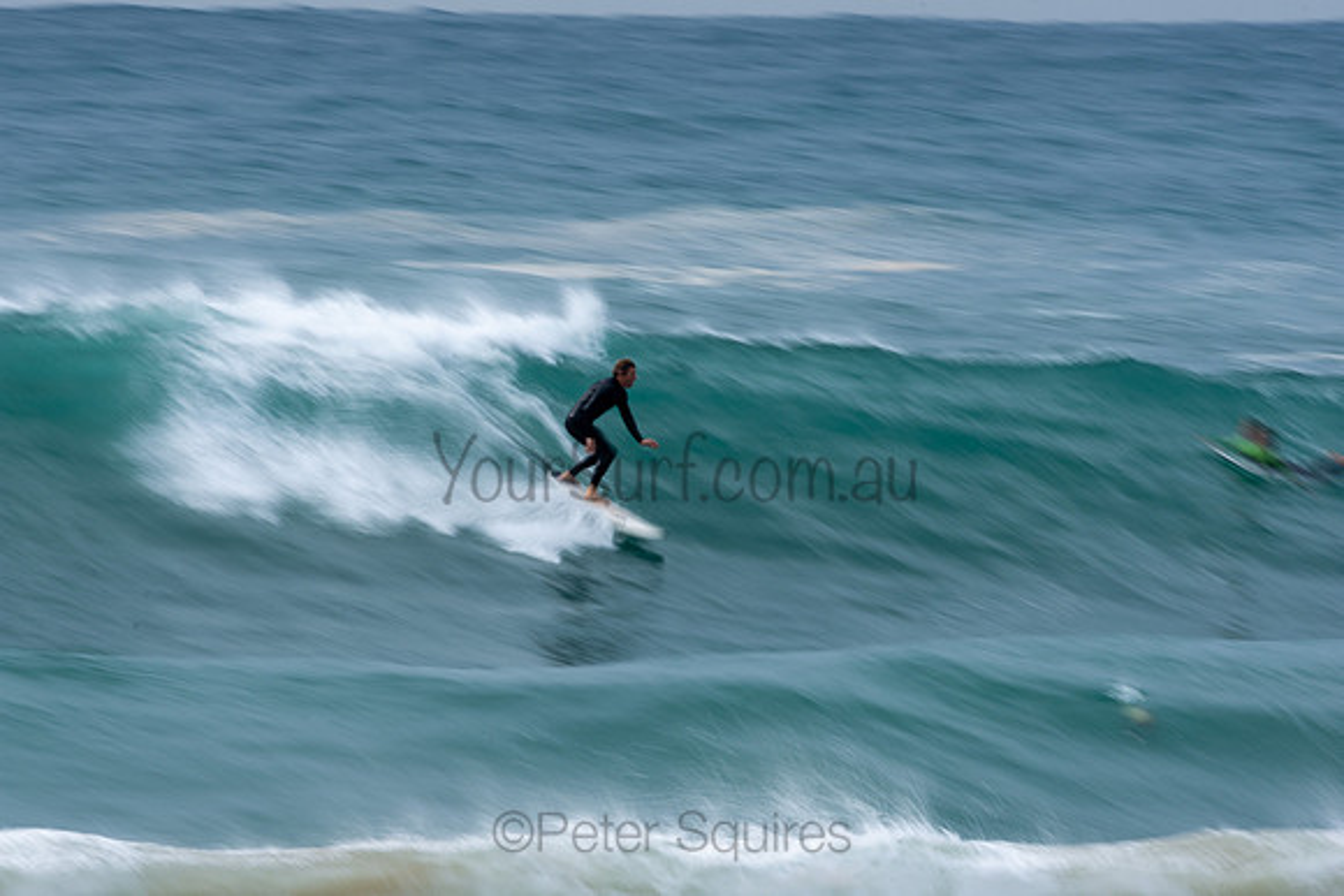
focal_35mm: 750
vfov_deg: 1.8
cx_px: 672
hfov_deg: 2.7
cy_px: 448
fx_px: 28005
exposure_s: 1/20
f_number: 22
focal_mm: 500
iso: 100
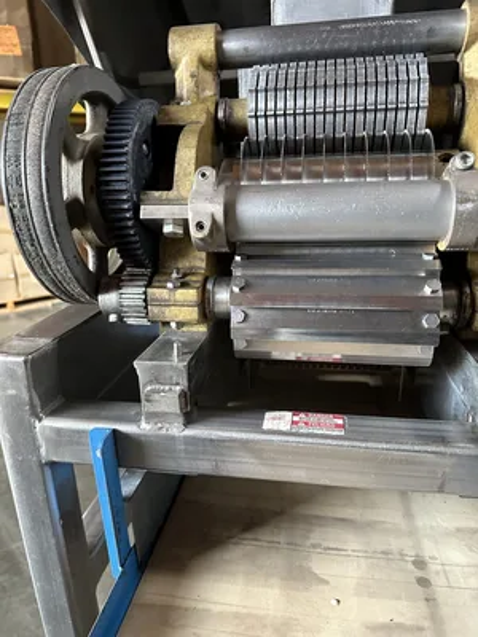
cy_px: 318
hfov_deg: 56.8
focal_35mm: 24
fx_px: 442
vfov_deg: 71.6
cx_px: 239
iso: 500
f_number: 1.78
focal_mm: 6.86
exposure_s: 1/60
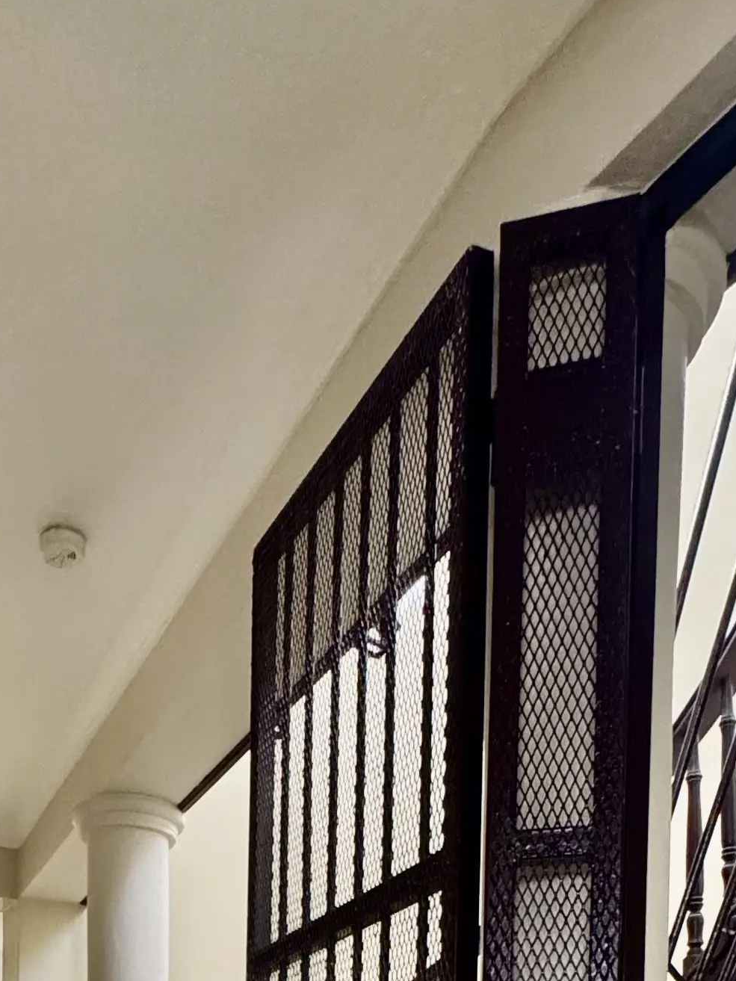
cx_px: 188
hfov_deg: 33.0
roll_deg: +0.0
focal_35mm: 43
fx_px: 1219
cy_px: 1259
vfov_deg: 33.1
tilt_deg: -1.3
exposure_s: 1/60
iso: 400
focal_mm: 2.22
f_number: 2.2
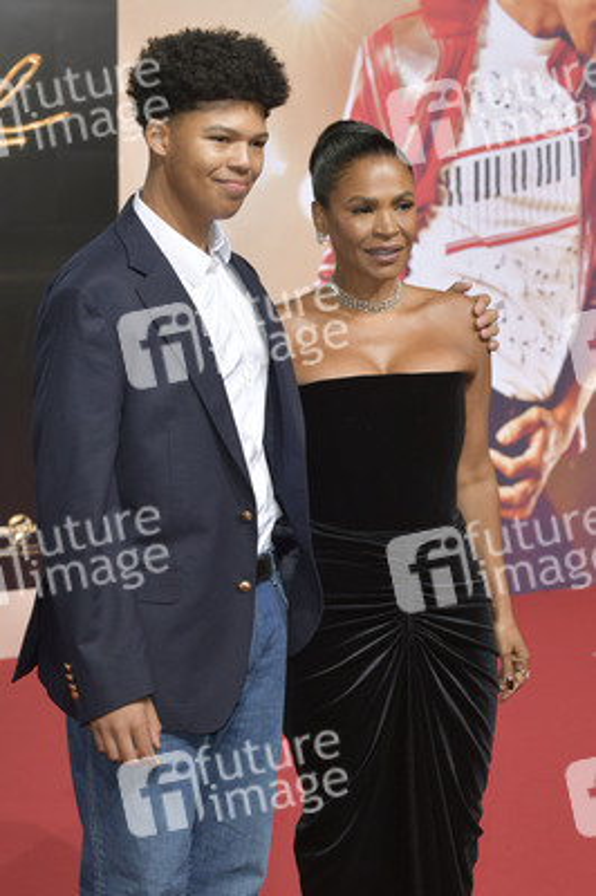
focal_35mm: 78
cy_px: 448
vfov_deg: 26.0
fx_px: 1940
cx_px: 298
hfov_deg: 17.5
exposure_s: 1/200
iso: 400
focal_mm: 78
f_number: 6.3
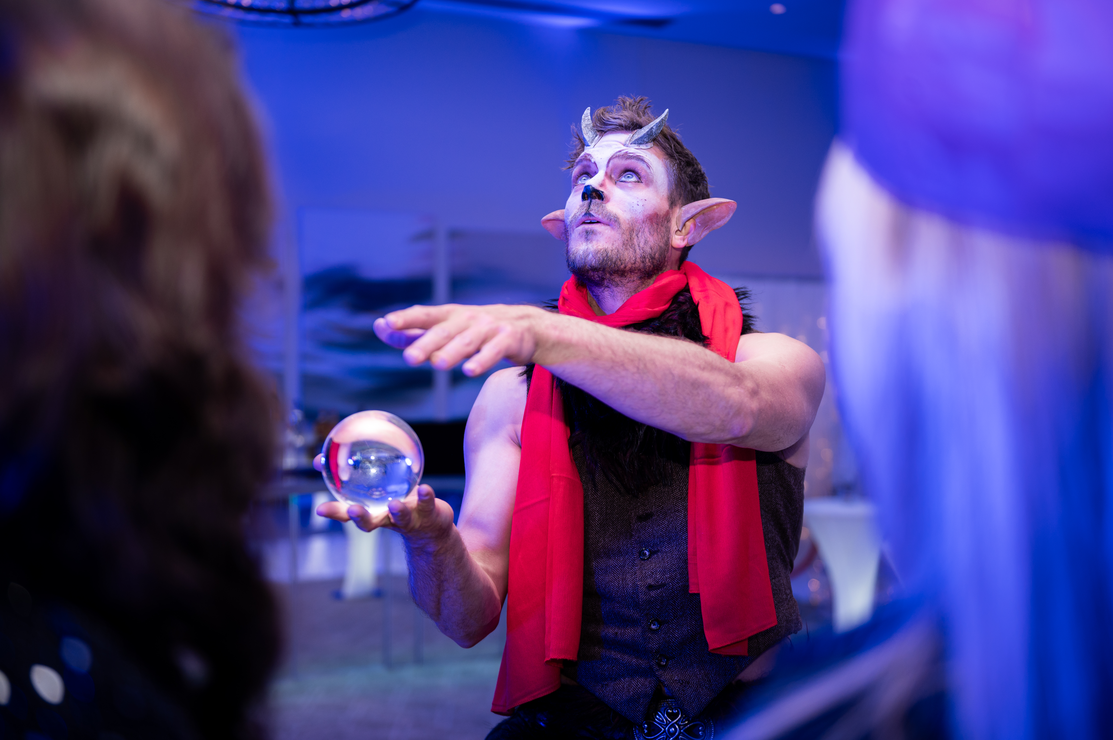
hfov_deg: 43.6
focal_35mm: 45
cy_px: 370
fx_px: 1390
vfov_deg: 29.8
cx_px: 556
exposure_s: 1/200
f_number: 2.8
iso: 250
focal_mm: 45
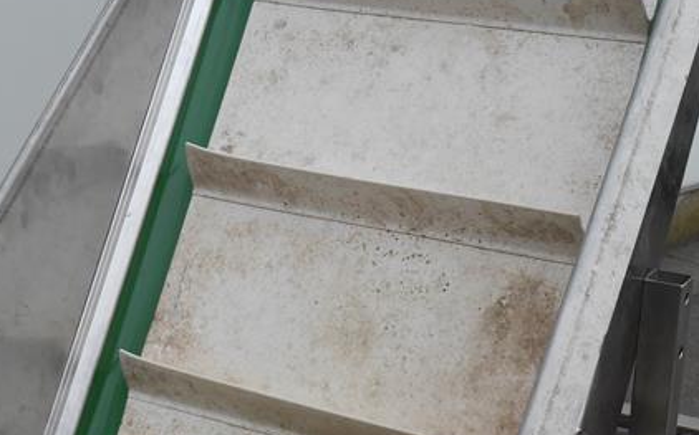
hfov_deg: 28.6
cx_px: 358
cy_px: 347
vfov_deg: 17.9
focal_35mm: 72
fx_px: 1371
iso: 160
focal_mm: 14
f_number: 5.6
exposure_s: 1/250
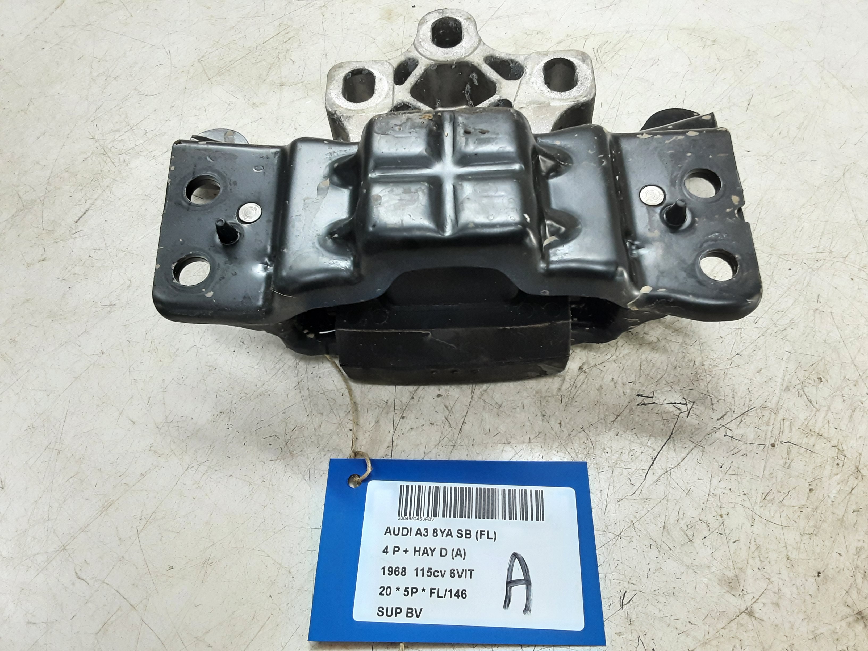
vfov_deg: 51.4
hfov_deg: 65.3
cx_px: 434
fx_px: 677
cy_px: 326
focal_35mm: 27
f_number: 1.9
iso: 125
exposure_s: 1/50
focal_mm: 2.91
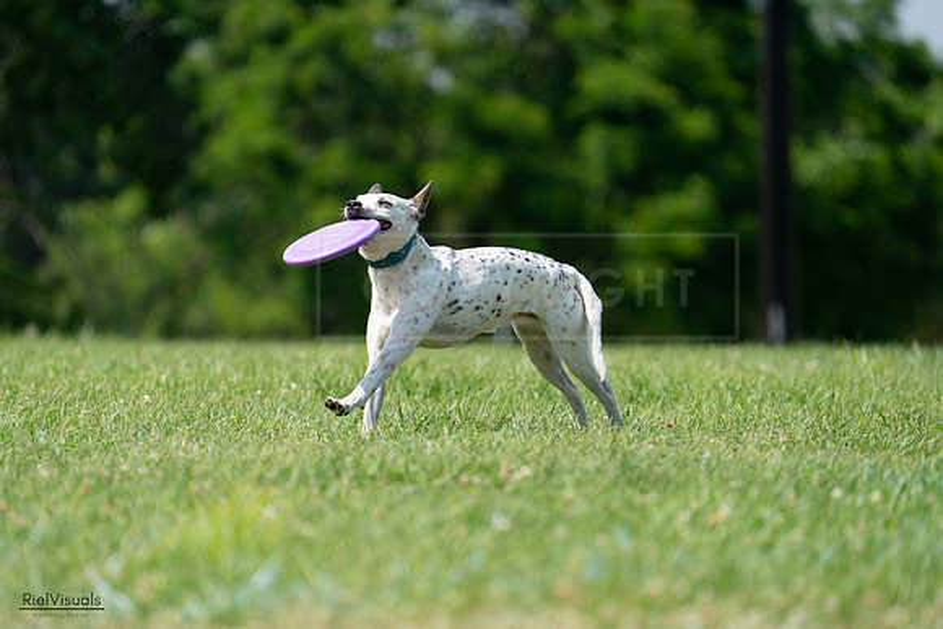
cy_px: 314
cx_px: 472
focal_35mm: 433
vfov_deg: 3.2
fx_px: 11344
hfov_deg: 4.8
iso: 1000
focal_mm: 433
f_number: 6.3
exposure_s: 1/4000
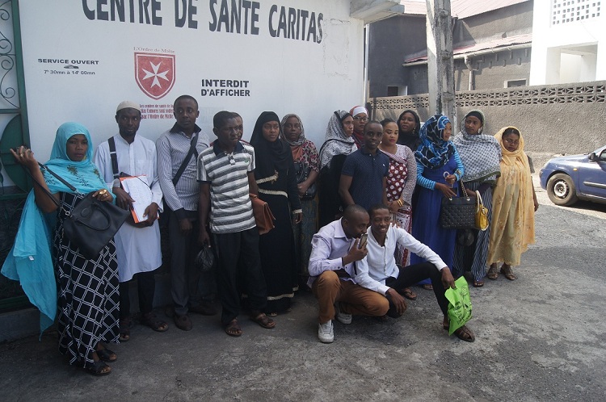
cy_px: 201
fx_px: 454
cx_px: 303
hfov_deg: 67.4
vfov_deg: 47.8
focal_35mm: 27
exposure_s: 1/160
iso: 200
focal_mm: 18
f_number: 6.3
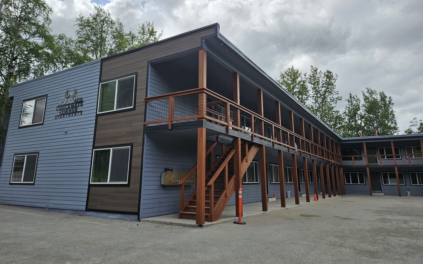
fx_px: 288
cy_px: 105
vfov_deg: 49.0
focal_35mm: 25
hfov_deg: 72.6
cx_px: 210
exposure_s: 1/1529
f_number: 1.8
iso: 25
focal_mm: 5.4
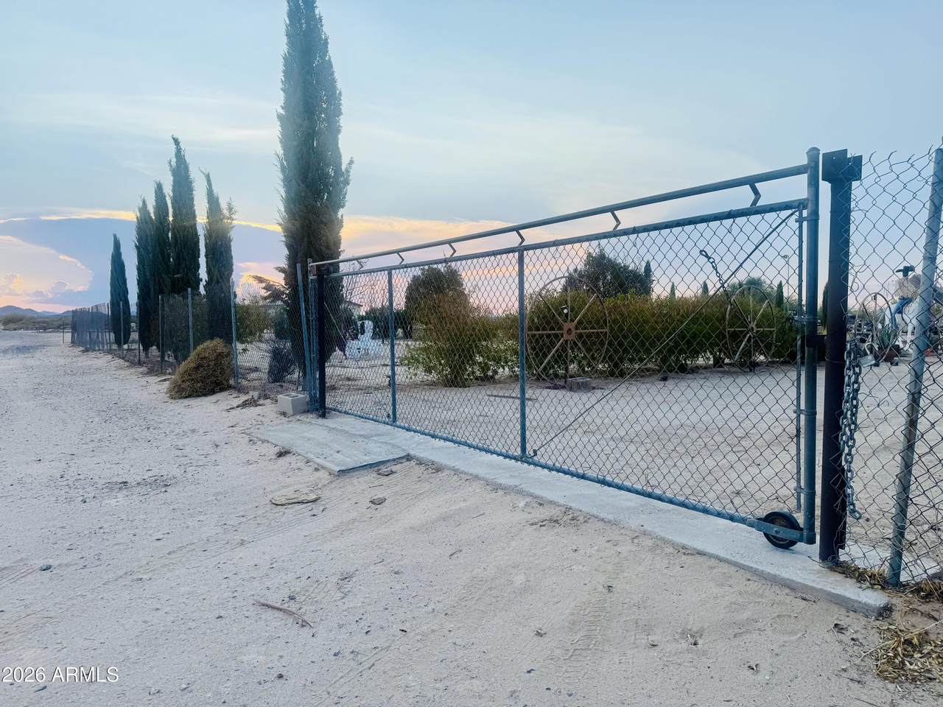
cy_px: 354
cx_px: 472
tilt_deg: -3.7
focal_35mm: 24
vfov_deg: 56.8
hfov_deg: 71.6
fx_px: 654
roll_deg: -1.1
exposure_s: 1/1678
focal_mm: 6.76
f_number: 1.78
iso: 80
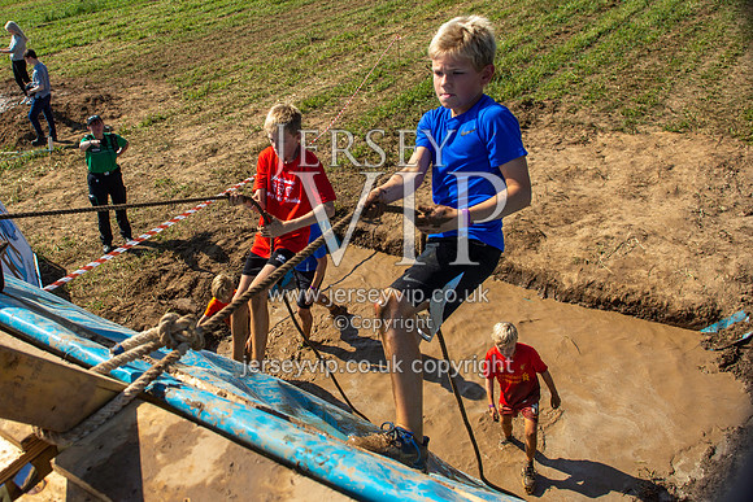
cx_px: 289
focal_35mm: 31
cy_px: 214
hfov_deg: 58.9
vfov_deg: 41.7
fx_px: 658
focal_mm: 17
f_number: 4
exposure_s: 1/6400
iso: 100
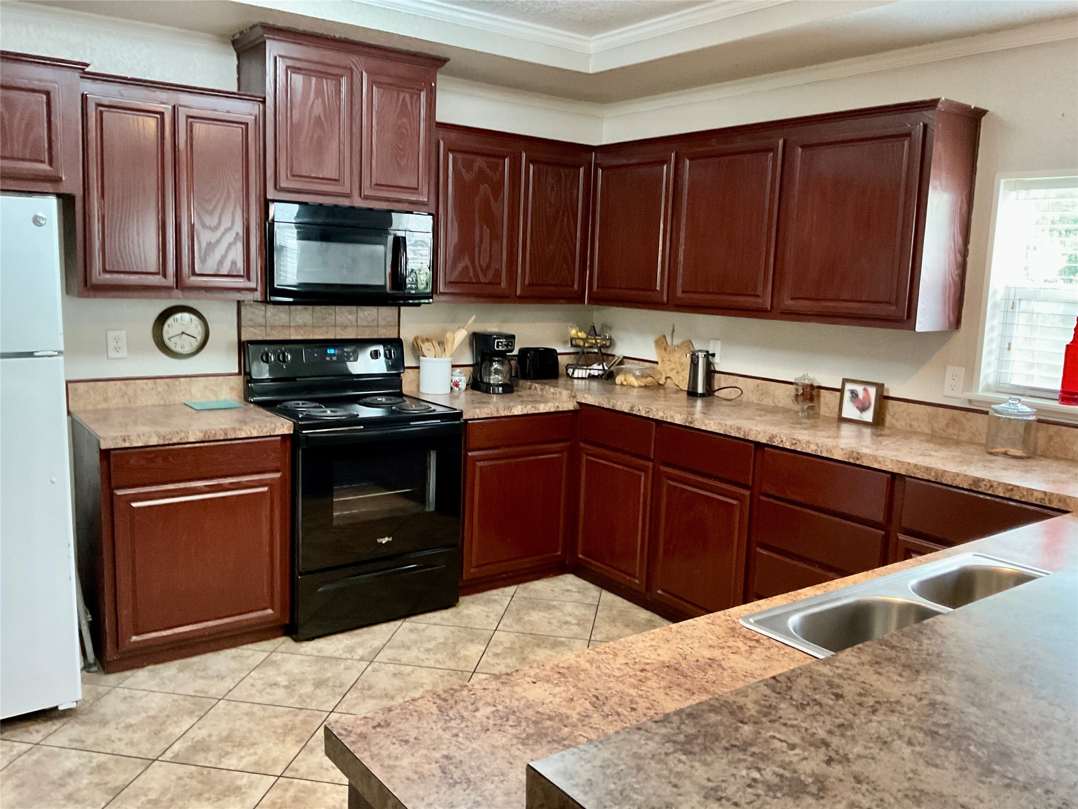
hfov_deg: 61.7
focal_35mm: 29
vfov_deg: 48.2
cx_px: 539
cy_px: 404
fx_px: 903
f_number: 1.8
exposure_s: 1/30
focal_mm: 3
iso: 400
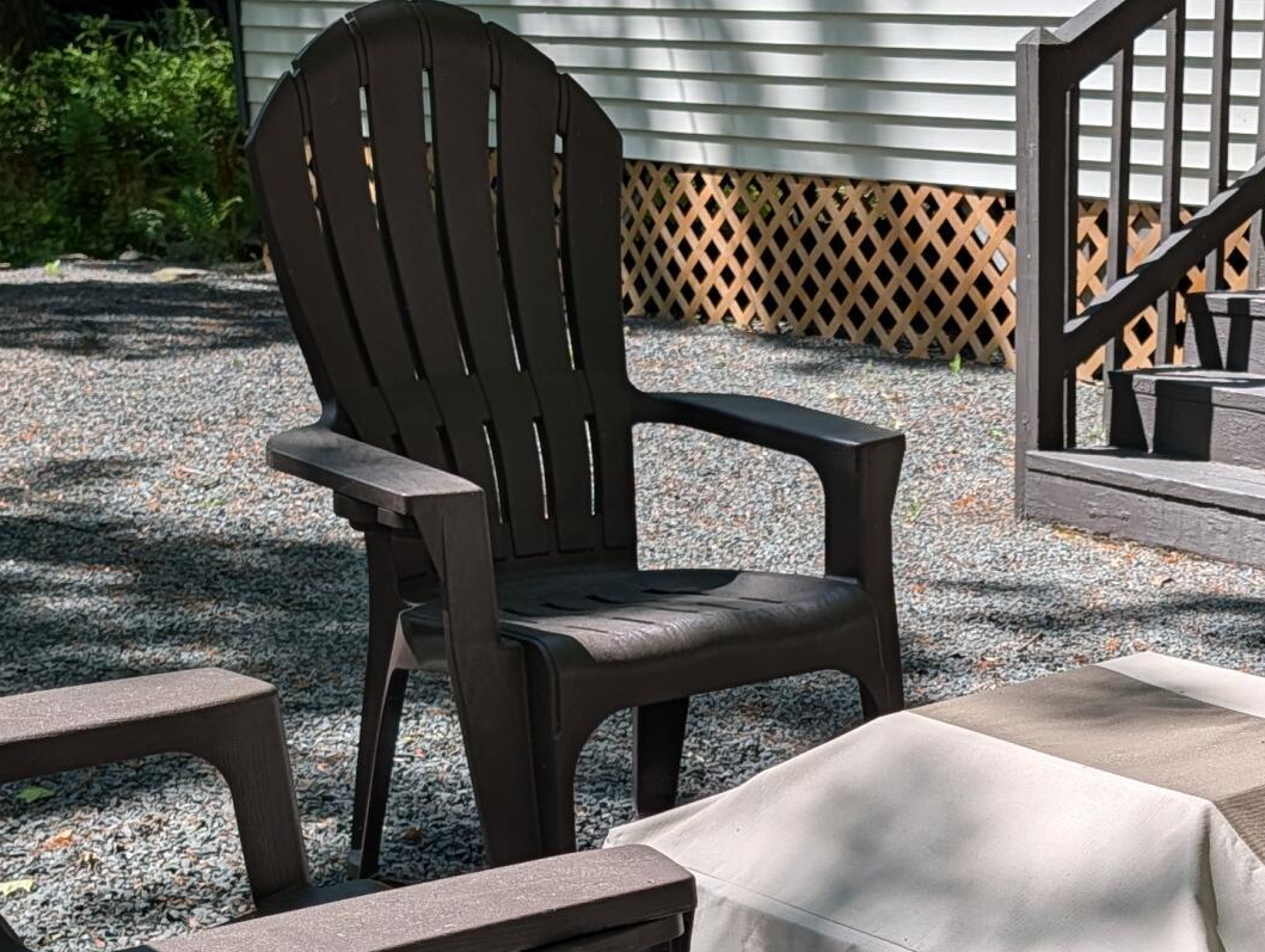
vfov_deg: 21.1
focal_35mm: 68
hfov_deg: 27.6
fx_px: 2488
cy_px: 909
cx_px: 1116
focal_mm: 6.9
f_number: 1.68
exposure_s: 1/766
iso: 18
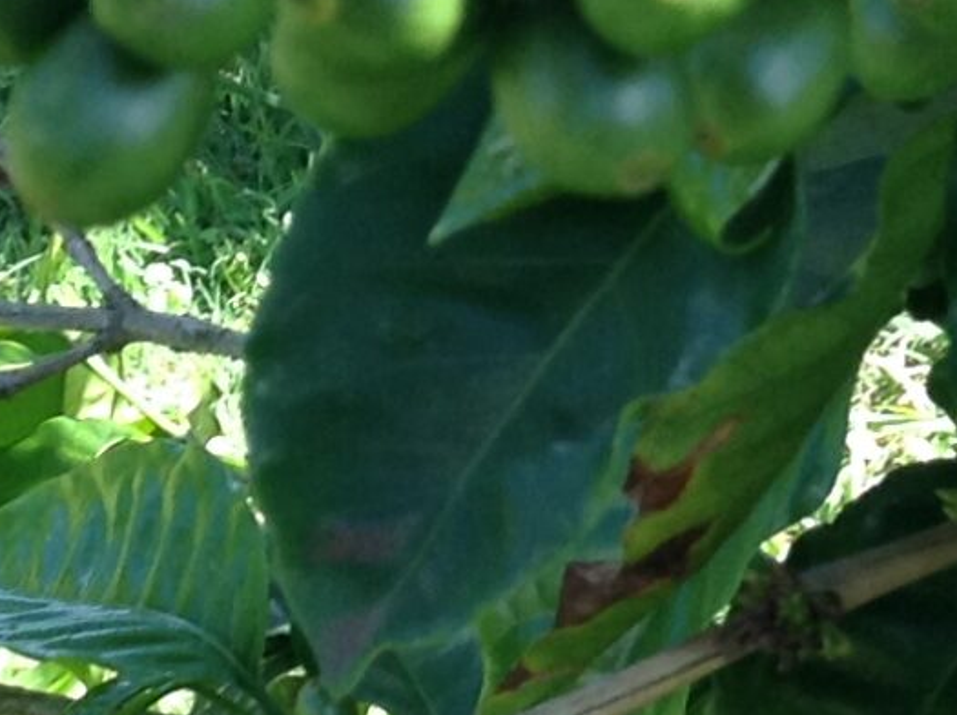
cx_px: 379
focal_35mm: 161
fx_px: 4444
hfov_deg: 12.3
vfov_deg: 9.1
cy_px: 7
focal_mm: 3.3
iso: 25
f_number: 2.4
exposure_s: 1/129
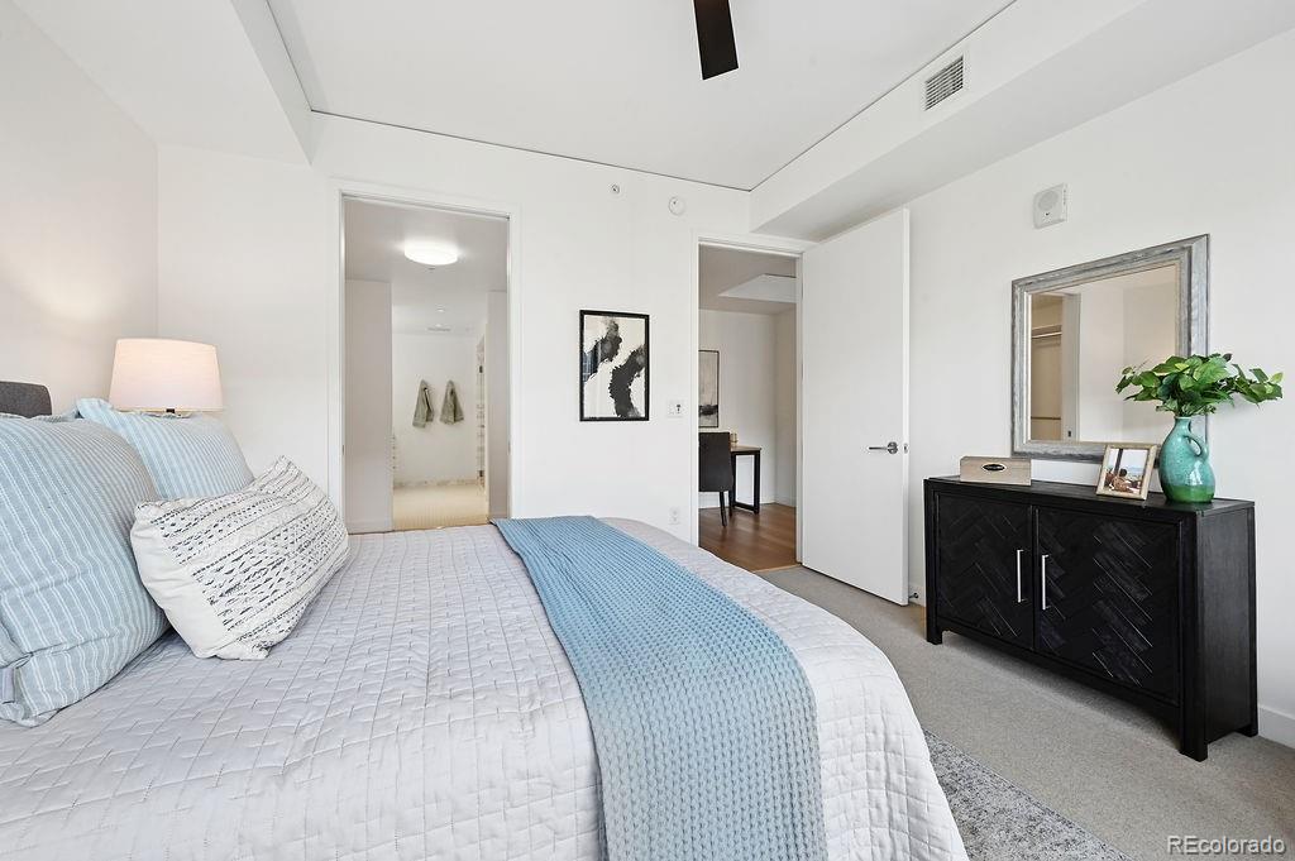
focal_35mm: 15
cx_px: 648
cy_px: 430
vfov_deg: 77.2
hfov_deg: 100.4
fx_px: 539
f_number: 10
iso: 400
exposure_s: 1/30
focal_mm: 15
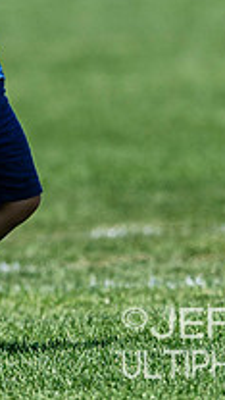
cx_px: -61
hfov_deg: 0.6
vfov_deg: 1.1
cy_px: 70
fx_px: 21128
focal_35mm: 1992
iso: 180
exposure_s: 1/2500
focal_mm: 400
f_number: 2.8
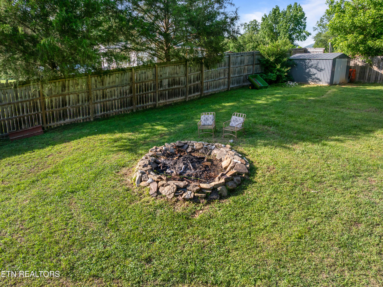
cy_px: 144
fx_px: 265
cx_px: 192
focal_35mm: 24
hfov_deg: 71.6
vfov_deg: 56.8
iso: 100
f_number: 2.8
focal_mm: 12.29
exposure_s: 1/1250
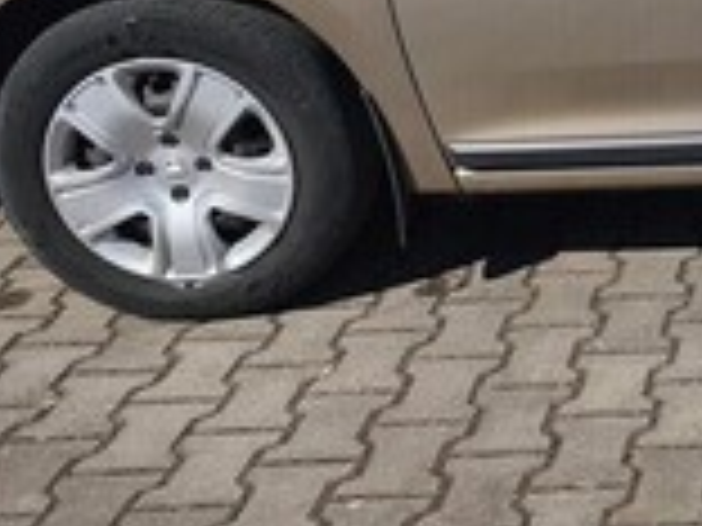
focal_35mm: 81
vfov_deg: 17.5
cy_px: -79
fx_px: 1643
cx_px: 1030
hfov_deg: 20.8
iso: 50
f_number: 1.65
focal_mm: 6.14
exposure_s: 1/1954
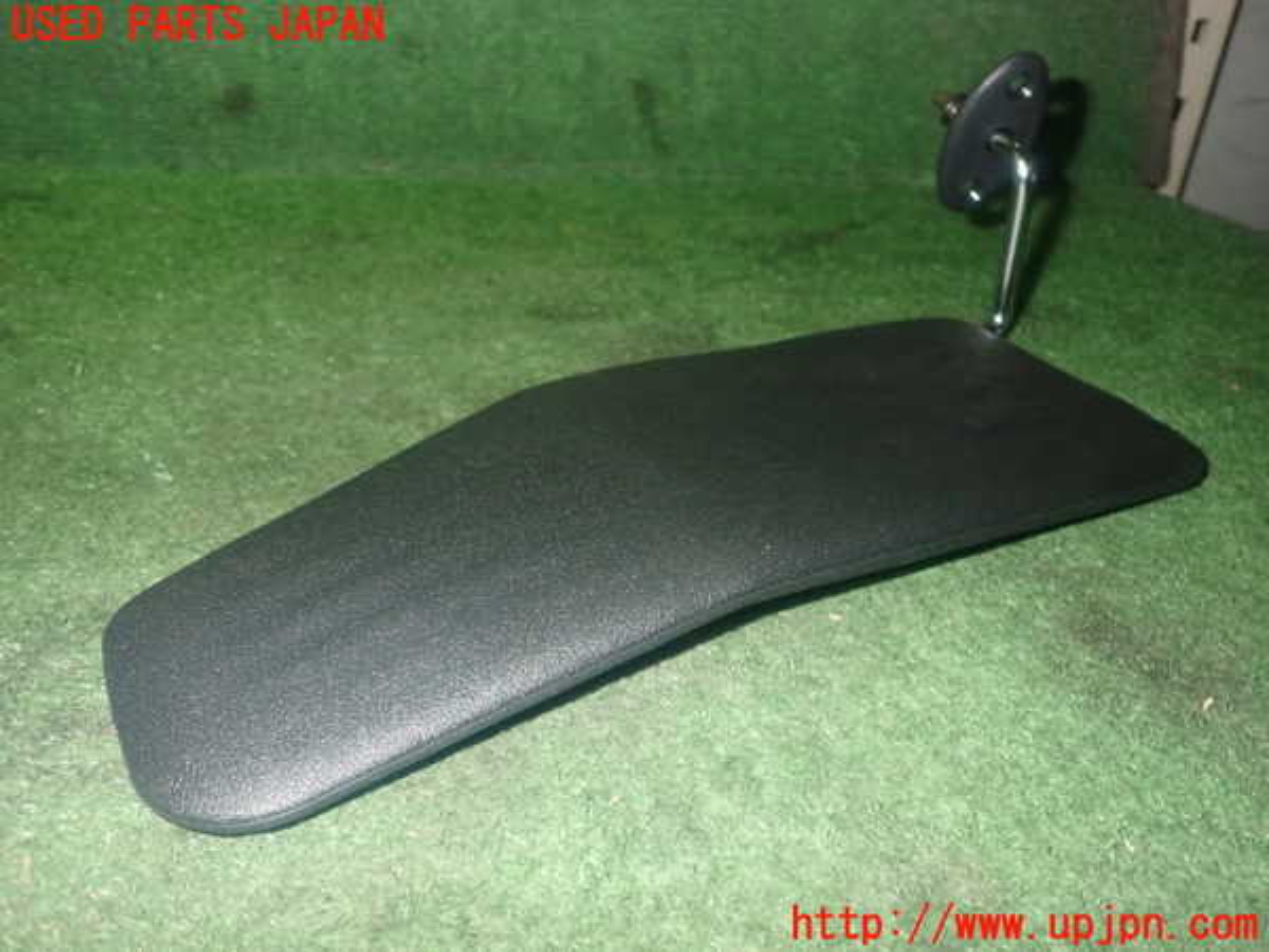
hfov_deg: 60.0
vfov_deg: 46.8
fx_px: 1100
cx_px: 634
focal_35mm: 30
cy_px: 476
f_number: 6.3
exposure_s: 1/30
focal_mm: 5.4
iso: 800
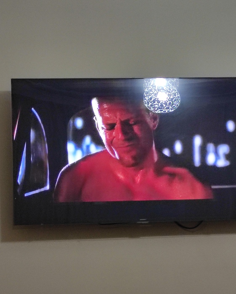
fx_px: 279
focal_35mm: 32
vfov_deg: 55.4
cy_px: 170
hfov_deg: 45.8
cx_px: 125
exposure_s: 1/33
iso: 350
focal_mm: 5.43
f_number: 1.89
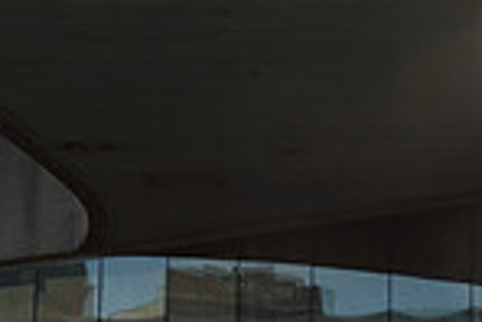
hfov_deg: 12.9
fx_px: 2104
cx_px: 459
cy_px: 320
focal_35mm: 157
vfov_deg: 8.7
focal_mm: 40
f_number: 16
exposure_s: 1/30
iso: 200
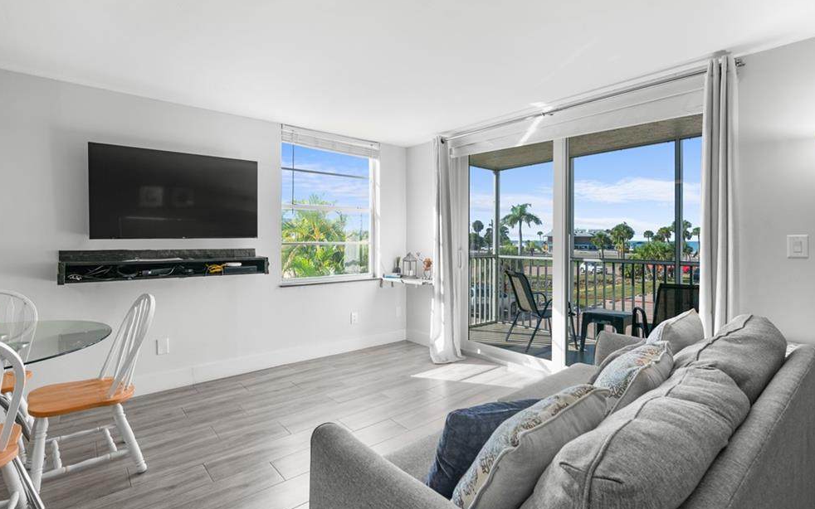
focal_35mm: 17
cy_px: 266
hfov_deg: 94.4
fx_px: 378
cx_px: 402
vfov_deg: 68.0
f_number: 8
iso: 100
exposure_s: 1/13
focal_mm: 16
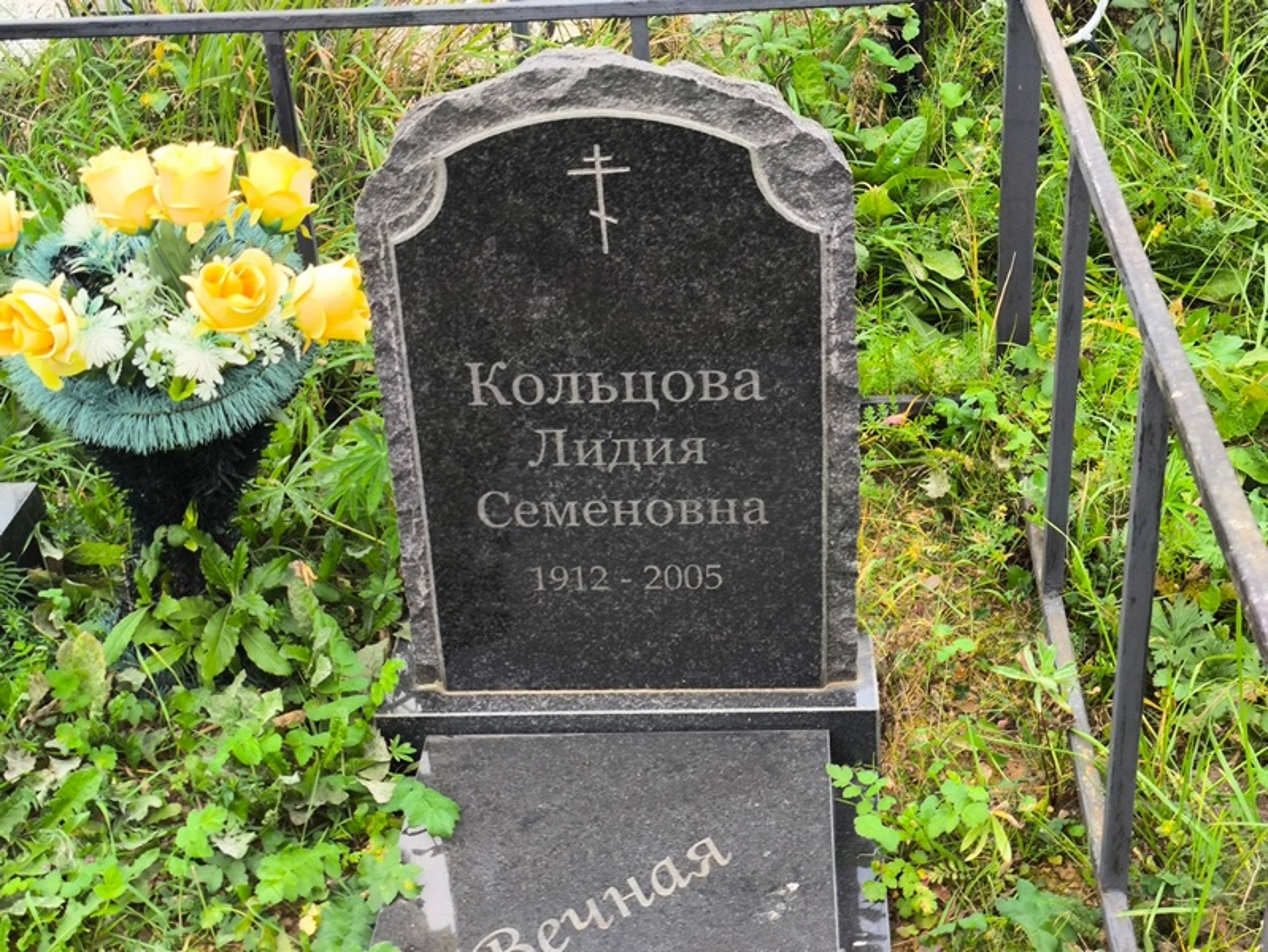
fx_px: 1832
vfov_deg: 29.1
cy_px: 476
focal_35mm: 50
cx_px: 634
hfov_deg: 38.2
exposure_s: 1/120
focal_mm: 4.71
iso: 64
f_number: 1.7
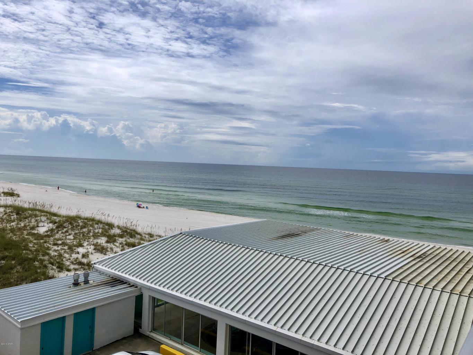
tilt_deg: -1.6
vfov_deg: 49.8
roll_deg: -2.2
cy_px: 178
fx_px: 383
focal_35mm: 28
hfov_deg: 63.4
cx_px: 236
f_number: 1.8
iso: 25
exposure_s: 1/6897
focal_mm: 4
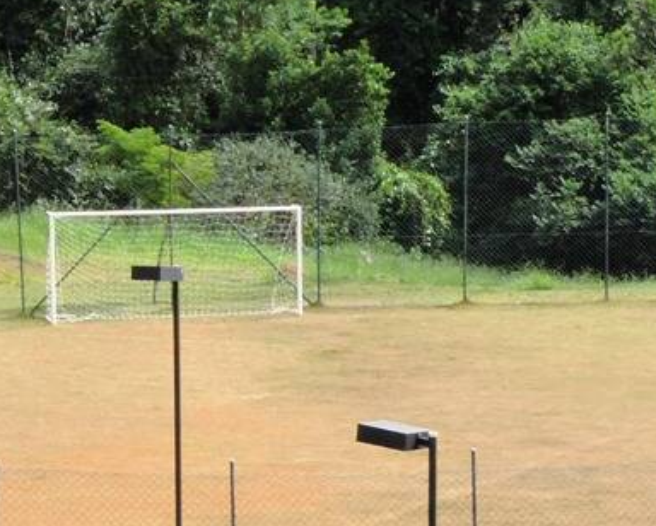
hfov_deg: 8.7
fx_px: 4295
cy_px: 282
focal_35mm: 221
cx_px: 265
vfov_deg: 7.0
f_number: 4
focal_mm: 15.2
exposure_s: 1/400
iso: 100
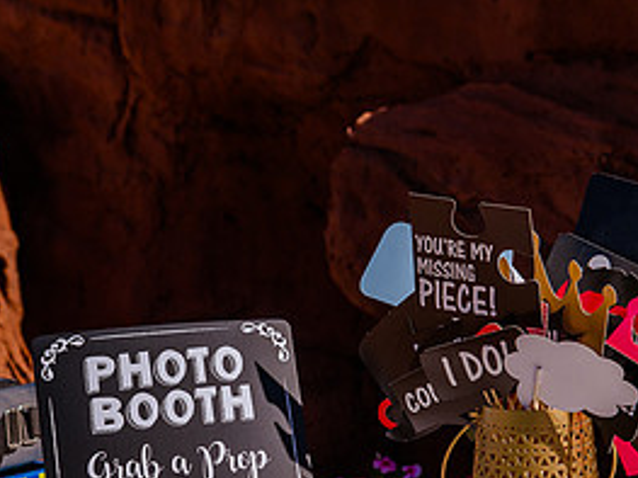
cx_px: 306
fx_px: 2929
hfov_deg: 12.4
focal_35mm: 159
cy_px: 427
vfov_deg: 9.3
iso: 200
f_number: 6.3
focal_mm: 75
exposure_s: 1/1600
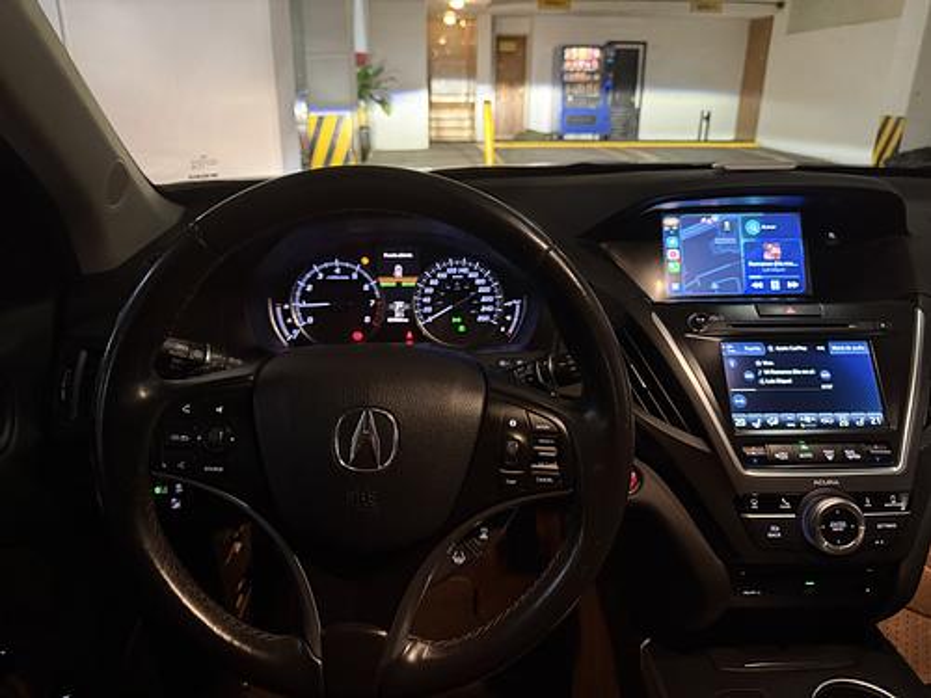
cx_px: 466
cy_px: 349
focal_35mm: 24
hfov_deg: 71.6
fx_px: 645
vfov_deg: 56.8
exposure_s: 1/31
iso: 1000
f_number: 1.78
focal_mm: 6.76
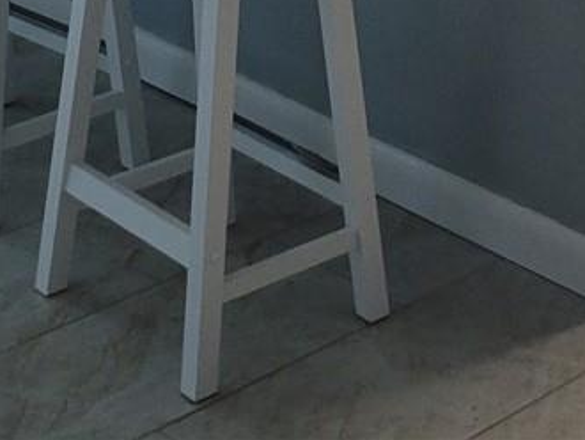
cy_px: -623
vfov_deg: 10.2
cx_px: 635
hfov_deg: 15.3
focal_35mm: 126
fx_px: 2131
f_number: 1.8
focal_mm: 5.4
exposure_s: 1/120
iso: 250
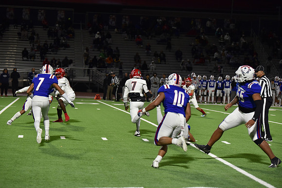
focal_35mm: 112
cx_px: 141
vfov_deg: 12.2
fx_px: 877
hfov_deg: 18.3
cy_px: 94
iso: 1800
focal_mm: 112
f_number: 2.8
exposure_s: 1/500
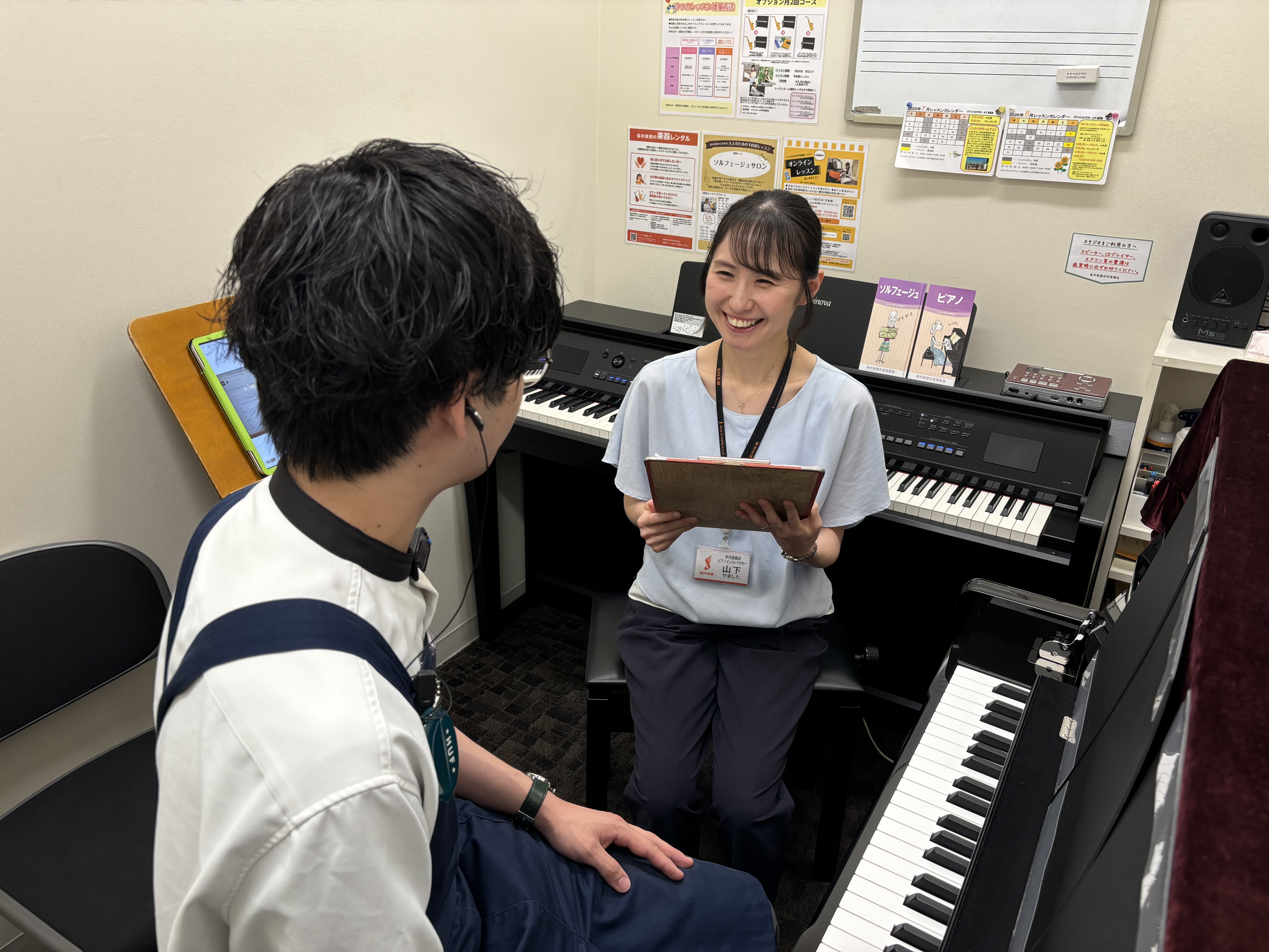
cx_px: 634
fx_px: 953
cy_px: 476
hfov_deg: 67.3
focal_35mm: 26
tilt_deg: -24.5
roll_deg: -1.6
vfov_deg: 53.1
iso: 100
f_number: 1.6
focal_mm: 5.96
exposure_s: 1/104
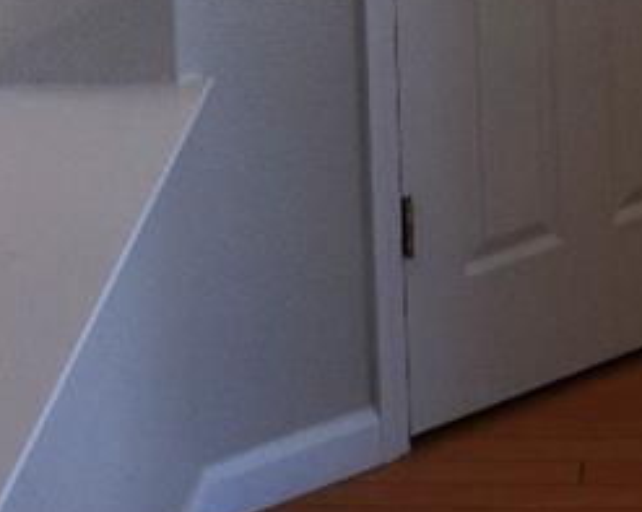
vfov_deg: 9.0
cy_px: -733
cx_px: 468
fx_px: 2923
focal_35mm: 154
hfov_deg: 12.5
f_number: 5
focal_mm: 18
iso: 400
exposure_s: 1/100
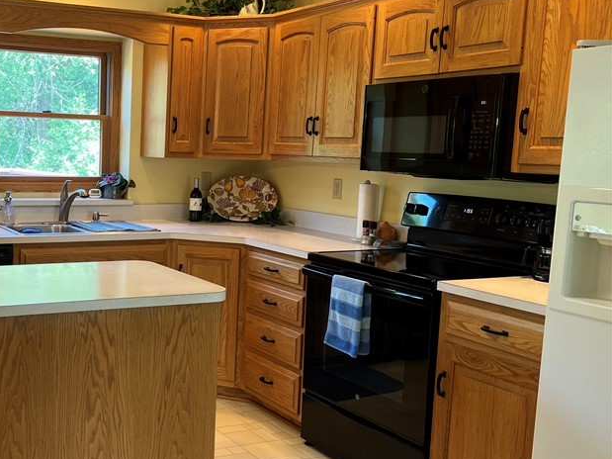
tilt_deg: -6.6
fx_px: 760
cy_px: 228
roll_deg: -1.1
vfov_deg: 33.6
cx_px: 107
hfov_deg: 41.6
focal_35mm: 43
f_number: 1.5
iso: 64
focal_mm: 5.7
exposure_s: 1/60
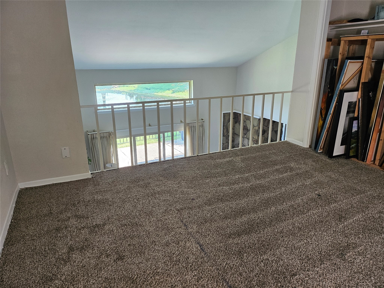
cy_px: 144
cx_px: 192
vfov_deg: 56.8
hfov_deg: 71.6
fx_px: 266
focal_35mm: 24
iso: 160
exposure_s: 1/120
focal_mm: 5
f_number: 1.8
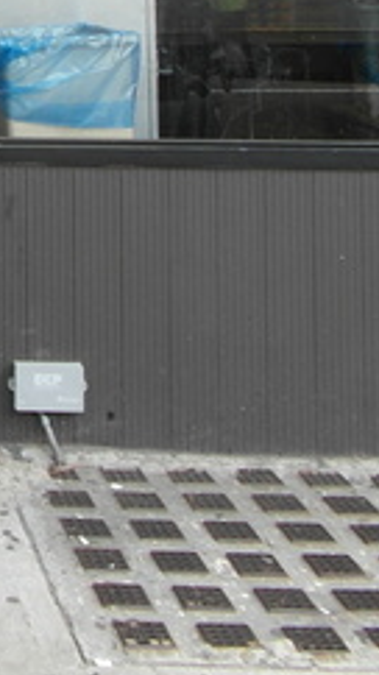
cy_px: -126
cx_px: -343
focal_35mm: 82
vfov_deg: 23.7
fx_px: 1466
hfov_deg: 13.1
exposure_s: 1/60
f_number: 4
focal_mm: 4.1
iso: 100
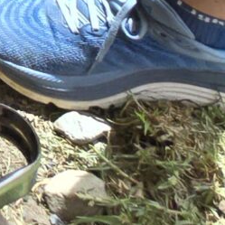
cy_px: -530
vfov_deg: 9.6
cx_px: -642
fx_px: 868
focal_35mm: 118
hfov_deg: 8.5
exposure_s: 1/253
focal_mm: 2.2
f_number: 2.2
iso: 50
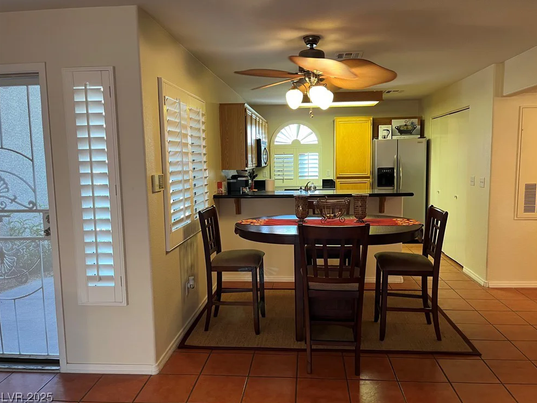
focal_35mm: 27
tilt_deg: -6.5
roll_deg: +1.0
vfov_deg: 51.4
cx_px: 277
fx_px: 419
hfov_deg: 65.3
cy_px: 200
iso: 125
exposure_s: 1/60
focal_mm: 5.1
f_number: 1.6
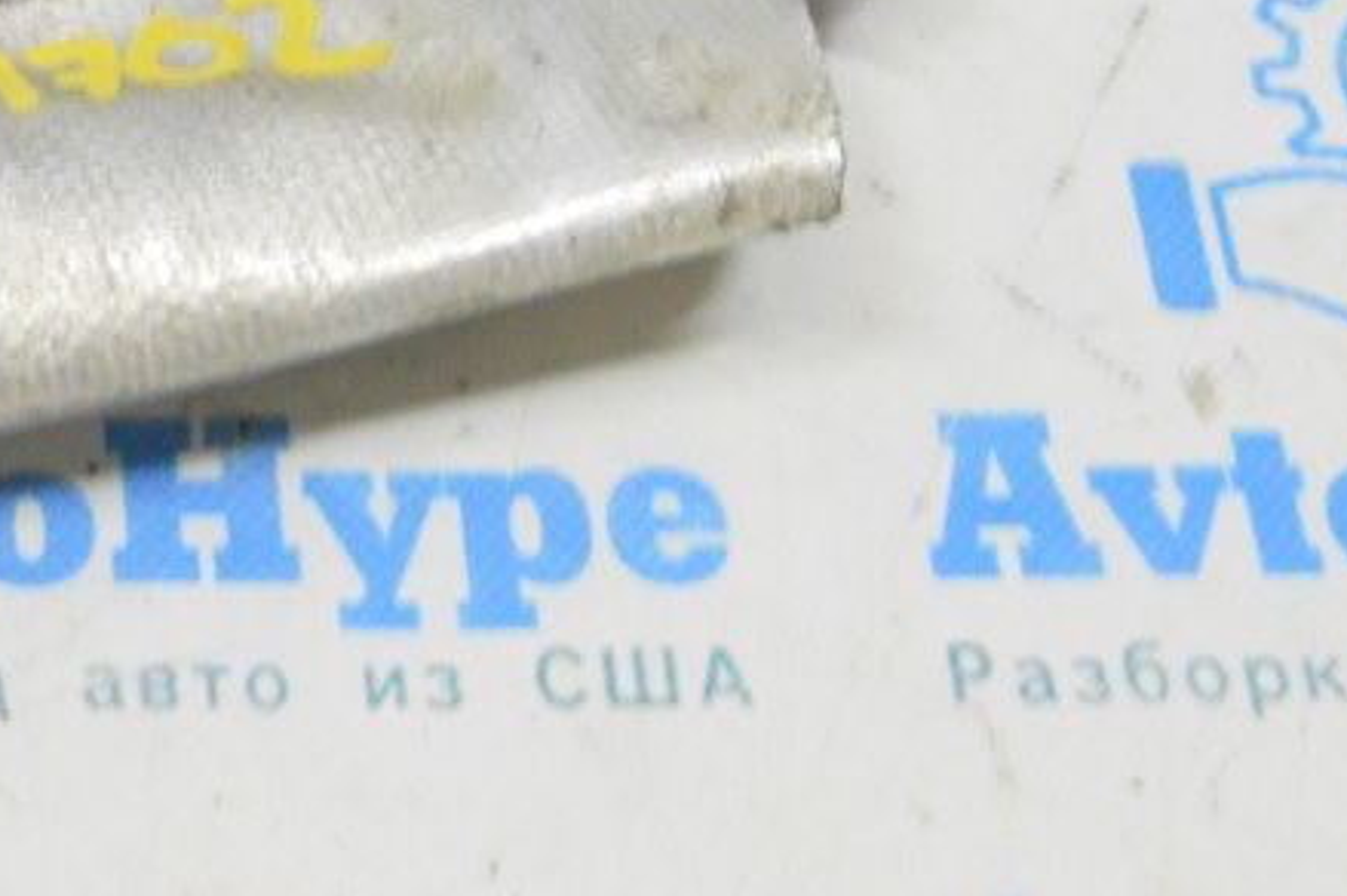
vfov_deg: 11.3
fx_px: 4449
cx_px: -181
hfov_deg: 16.6
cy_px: -143
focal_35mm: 119
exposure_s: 1/15
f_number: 20
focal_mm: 34
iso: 6400
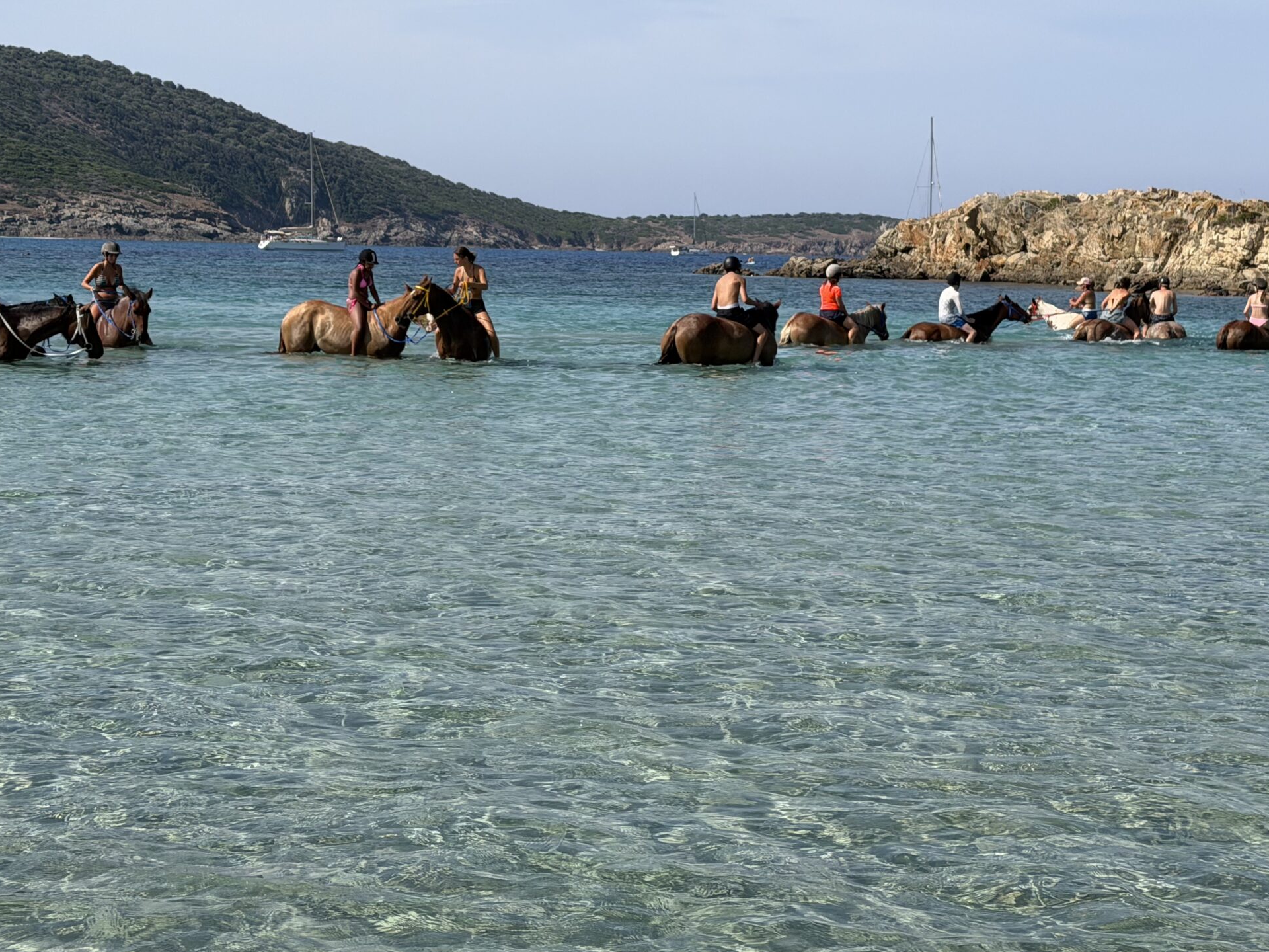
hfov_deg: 30.3
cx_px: 621
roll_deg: -1.1
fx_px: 2346
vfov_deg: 22.9
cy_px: 338
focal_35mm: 64
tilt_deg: -1.6
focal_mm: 6.76
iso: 64
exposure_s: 1/7143
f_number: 1.78
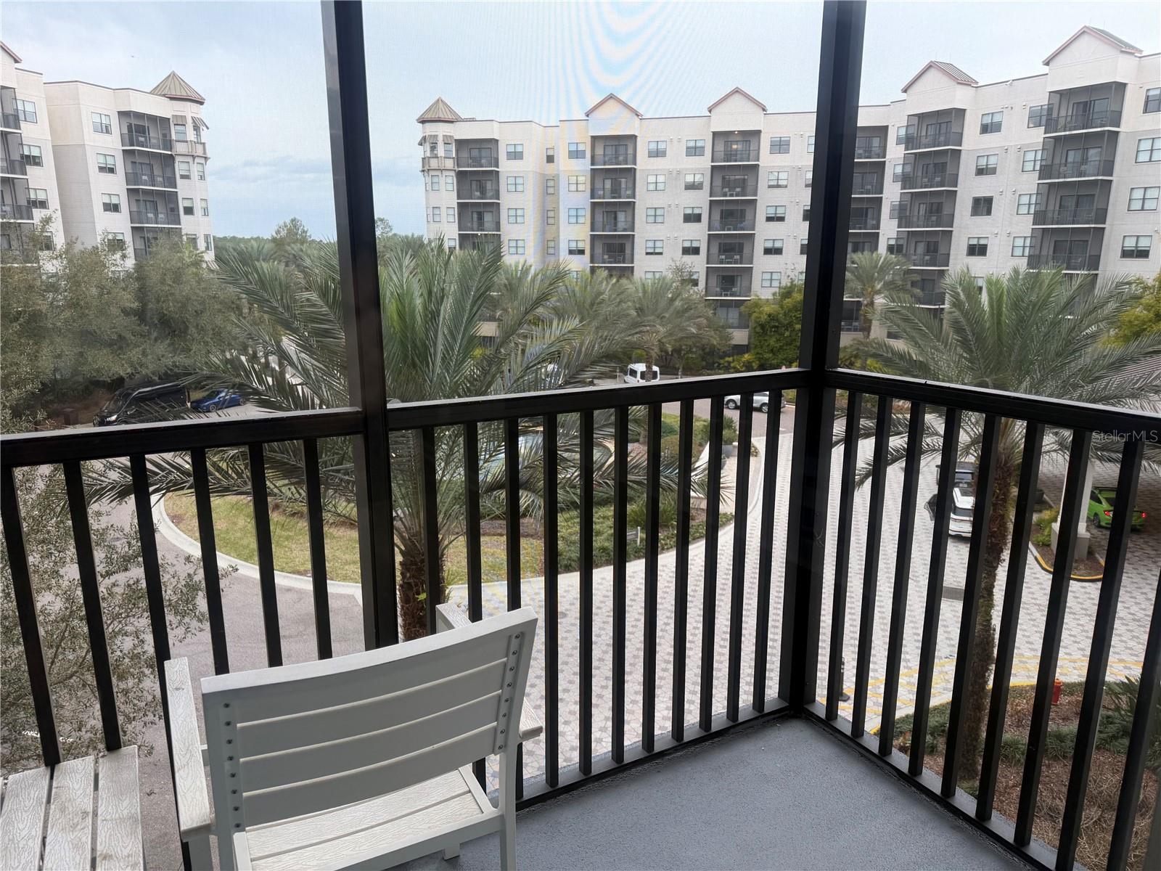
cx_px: 580
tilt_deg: -13.5
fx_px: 805
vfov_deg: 56.8
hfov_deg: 71.6
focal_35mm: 24
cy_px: 436
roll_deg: -1.5
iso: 80
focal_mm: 6.76
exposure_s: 1/136
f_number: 1.78
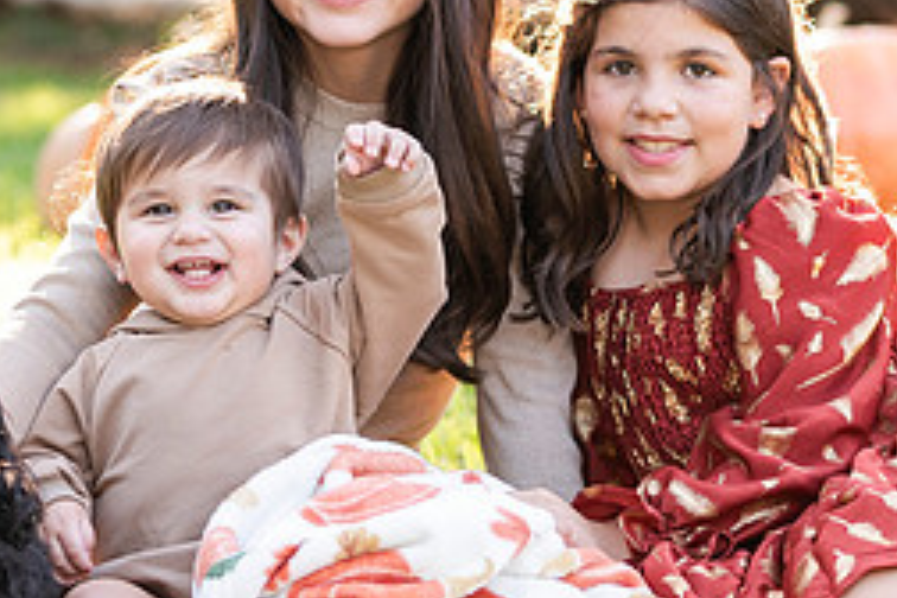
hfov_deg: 9.9
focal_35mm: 208
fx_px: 5182
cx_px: 345
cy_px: 237
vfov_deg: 6.6
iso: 640
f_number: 3.2
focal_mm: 85
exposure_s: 1/640
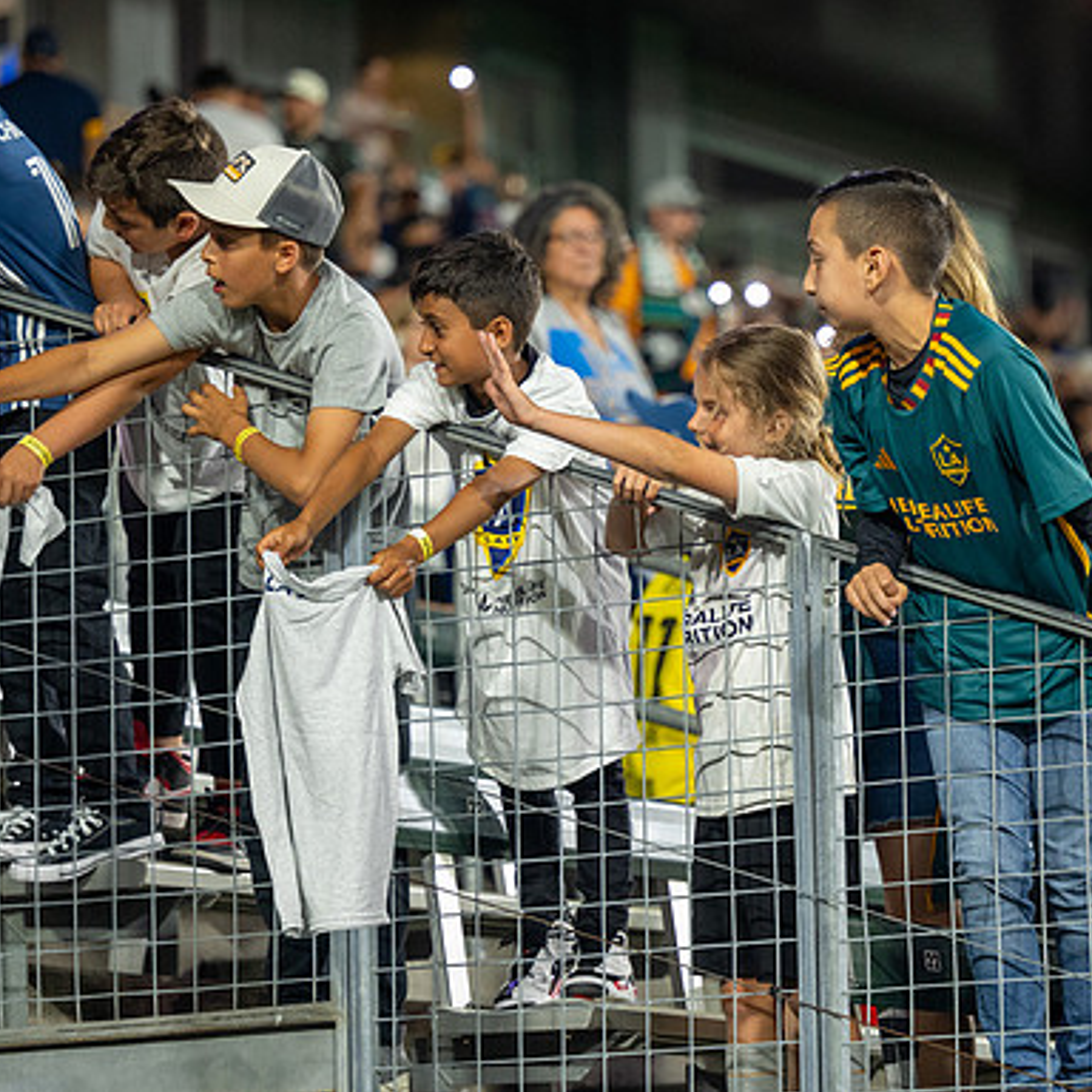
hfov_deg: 9.6
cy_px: 469
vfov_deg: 9.6
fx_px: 6531
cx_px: 665
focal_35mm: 183
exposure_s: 1/250
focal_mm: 125
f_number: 2.8
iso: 3600
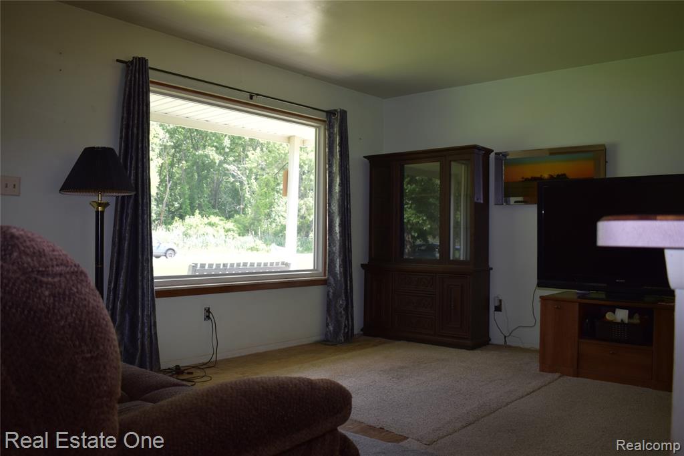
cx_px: 342
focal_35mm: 30
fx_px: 570
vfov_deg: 43.6
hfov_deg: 61.9
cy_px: 228
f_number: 3.5
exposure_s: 1/125
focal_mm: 20
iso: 250
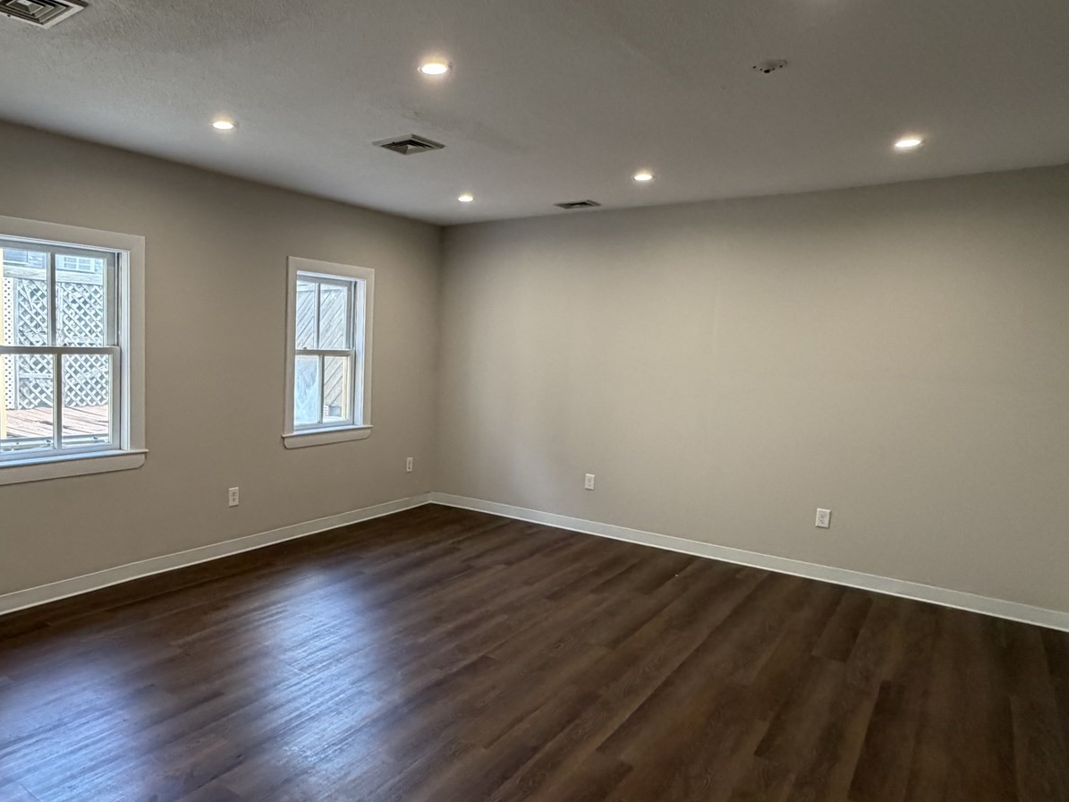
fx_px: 741
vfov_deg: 56.8
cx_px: 380
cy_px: 405
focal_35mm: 24
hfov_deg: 70.1
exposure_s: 1/120
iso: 320
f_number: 2.2
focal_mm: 2.22
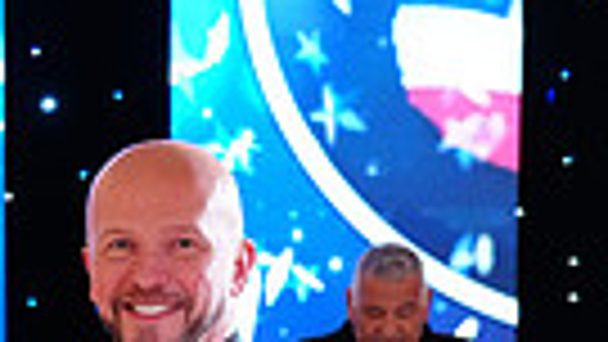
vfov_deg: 7.6
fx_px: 2467
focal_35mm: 153
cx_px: -34
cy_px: 675
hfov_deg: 13.8
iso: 4000
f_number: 4
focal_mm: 34
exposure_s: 1/200
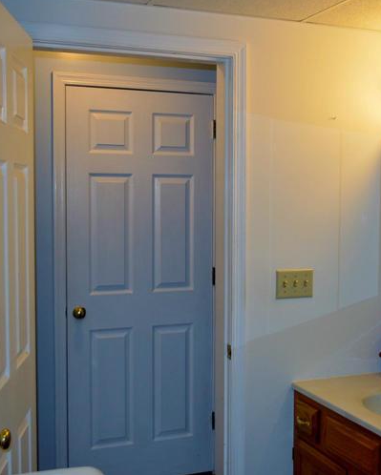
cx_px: 269
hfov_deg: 28.9
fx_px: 732
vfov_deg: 36.0
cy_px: 234
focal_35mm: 52
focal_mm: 24
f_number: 4
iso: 500
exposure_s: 1/60
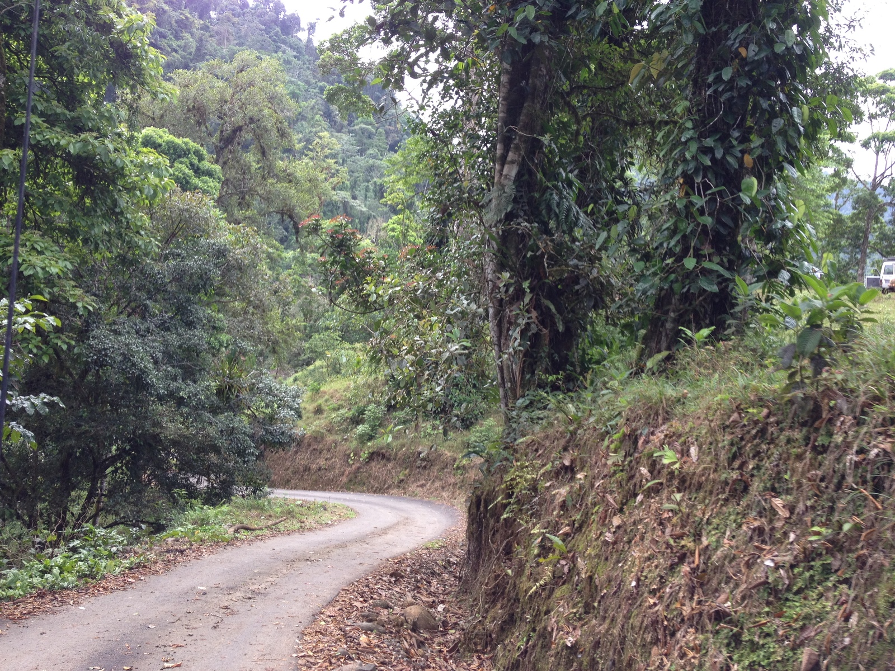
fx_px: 905
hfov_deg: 52.6
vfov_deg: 40.7
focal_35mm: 35
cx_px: 448
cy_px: 336
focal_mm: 4.28
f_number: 2.4
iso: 50
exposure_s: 1/210
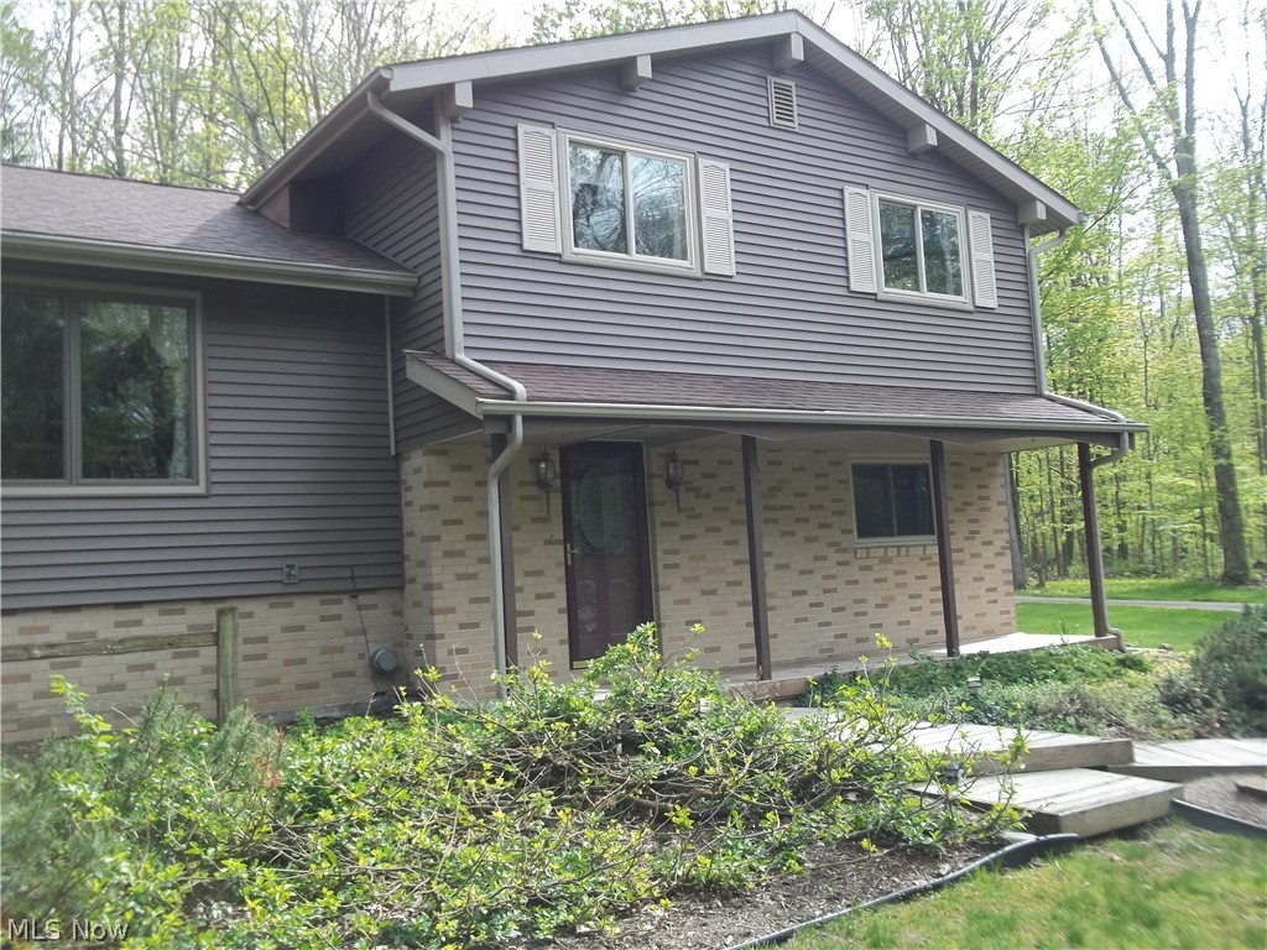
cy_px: 475
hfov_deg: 56.8
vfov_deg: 44.2
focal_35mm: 32
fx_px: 1171
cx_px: 634
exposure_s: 1/200
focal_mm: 5.7
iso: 80
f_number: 2.9
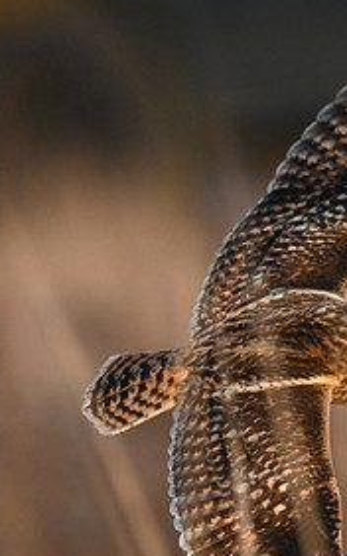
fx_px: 25385
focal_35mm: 1676
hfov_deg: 0.8
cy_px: 334
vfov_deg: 1.3
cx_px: 493
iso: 720
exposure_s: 1/800
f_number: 6.3
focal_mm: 800
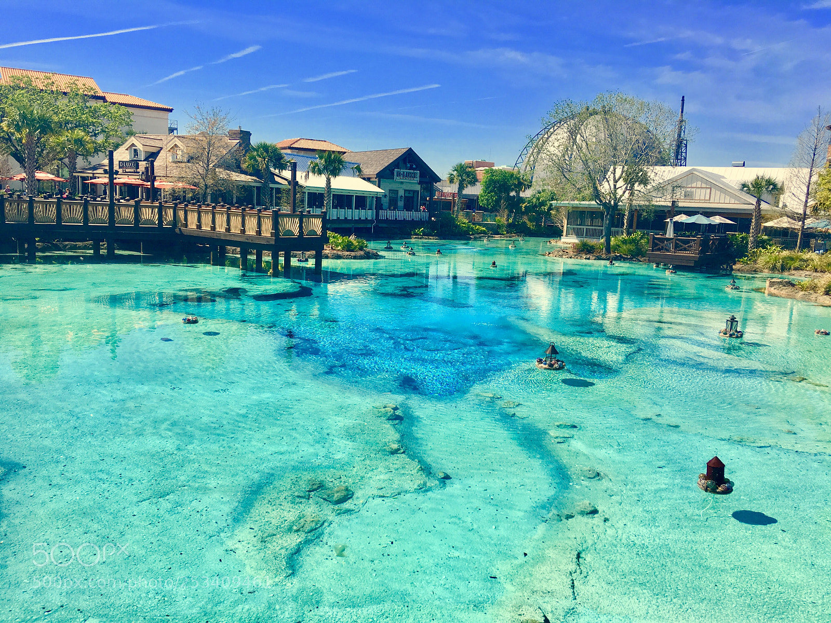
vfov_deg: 48.2
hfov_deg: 61.7
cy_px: 312
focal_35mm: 29
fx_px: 696
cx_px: 416
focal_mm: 4.15
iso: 25
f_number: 2.2
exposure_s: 1/1538
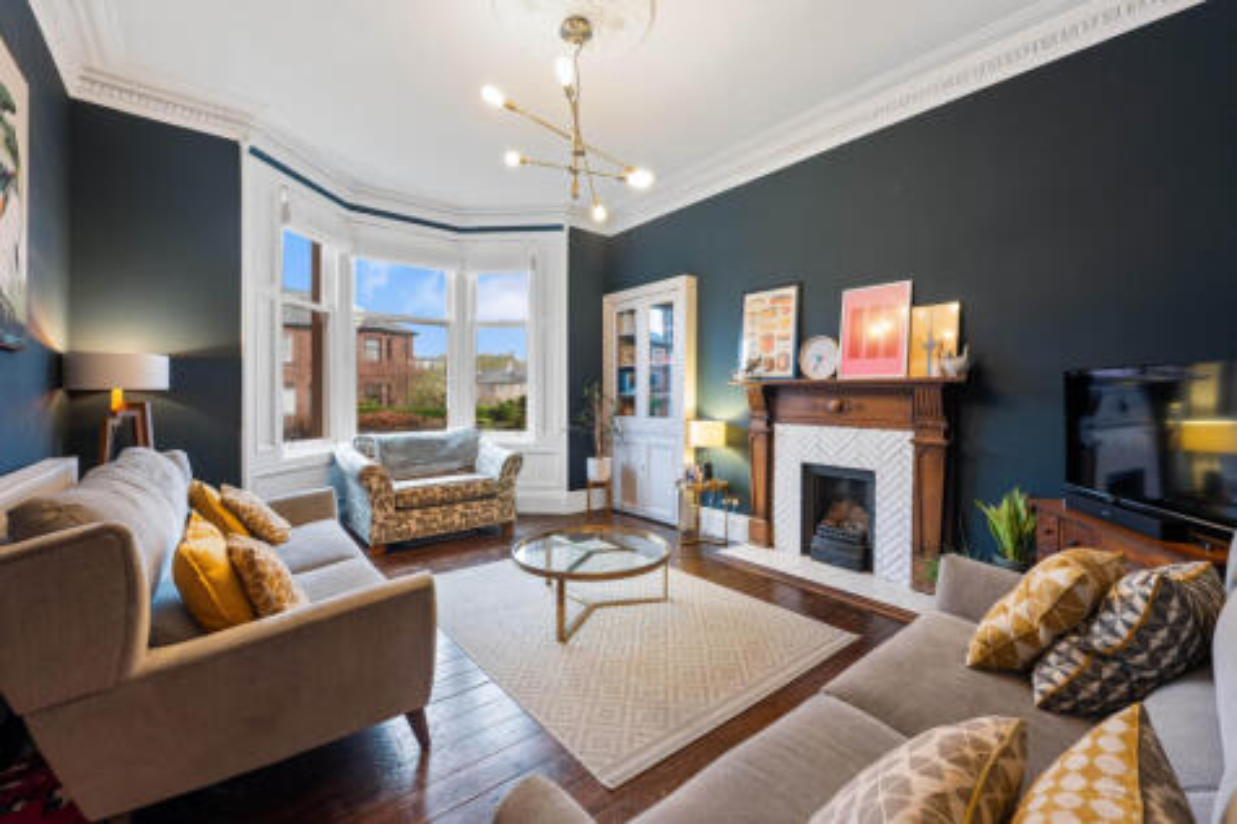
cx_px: 618
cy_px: 412
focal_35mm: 14
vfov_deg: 81.2
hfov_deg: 104.3
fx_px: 481
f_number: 7.1
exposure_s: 1/3
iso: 640
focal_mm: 14
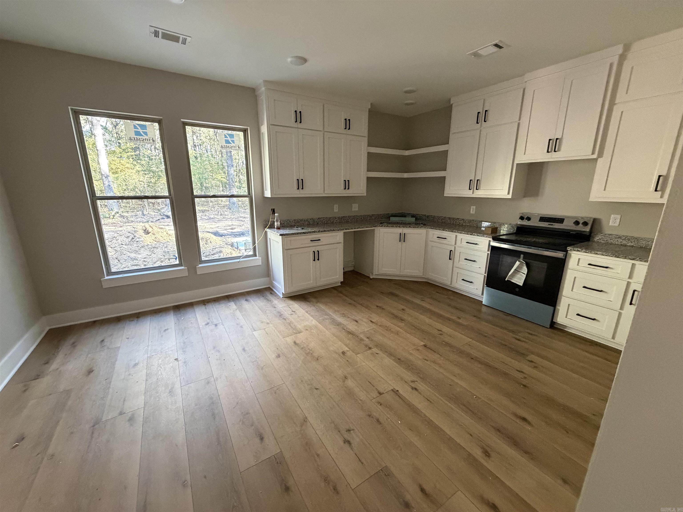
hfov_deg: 102.1
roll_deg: +0.6
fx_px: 276
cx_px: 342
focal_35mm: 14
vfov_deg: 85.7
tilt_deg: -13.0
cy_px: 256
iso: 640
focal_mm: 2.22
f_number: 2.2
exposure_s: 1/60
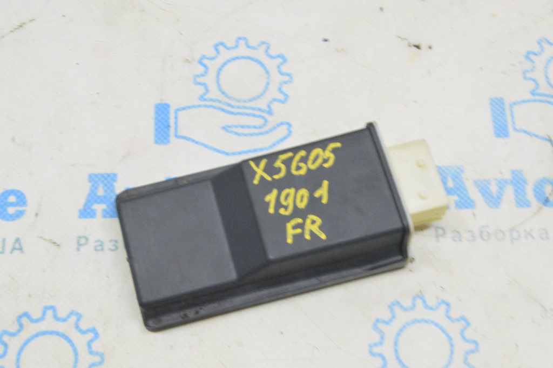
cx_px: 276
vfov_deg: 21.5
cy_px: 184
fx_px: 967
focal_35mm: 63
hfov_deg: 31.9
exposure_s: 1/15
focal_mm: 42
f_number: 20
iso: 6400
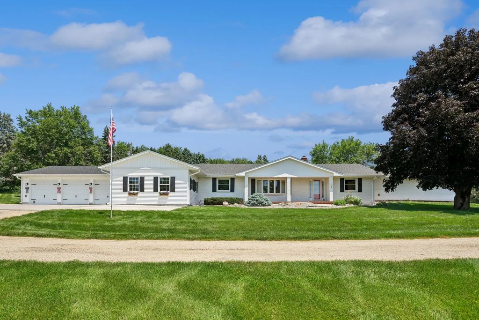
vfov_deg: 67.4
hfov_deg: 90.0
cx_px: 240
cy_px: 160
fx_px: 240
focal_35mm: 18
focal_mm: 18
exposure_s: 1/1250
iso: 400
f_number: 8
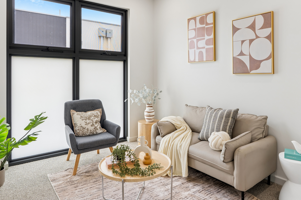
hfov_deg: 69.4
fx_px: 217
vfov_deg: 49.1
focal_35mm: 26
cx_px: 158
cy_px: 74
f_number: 8
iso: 100
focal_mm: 16
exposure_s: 1/25
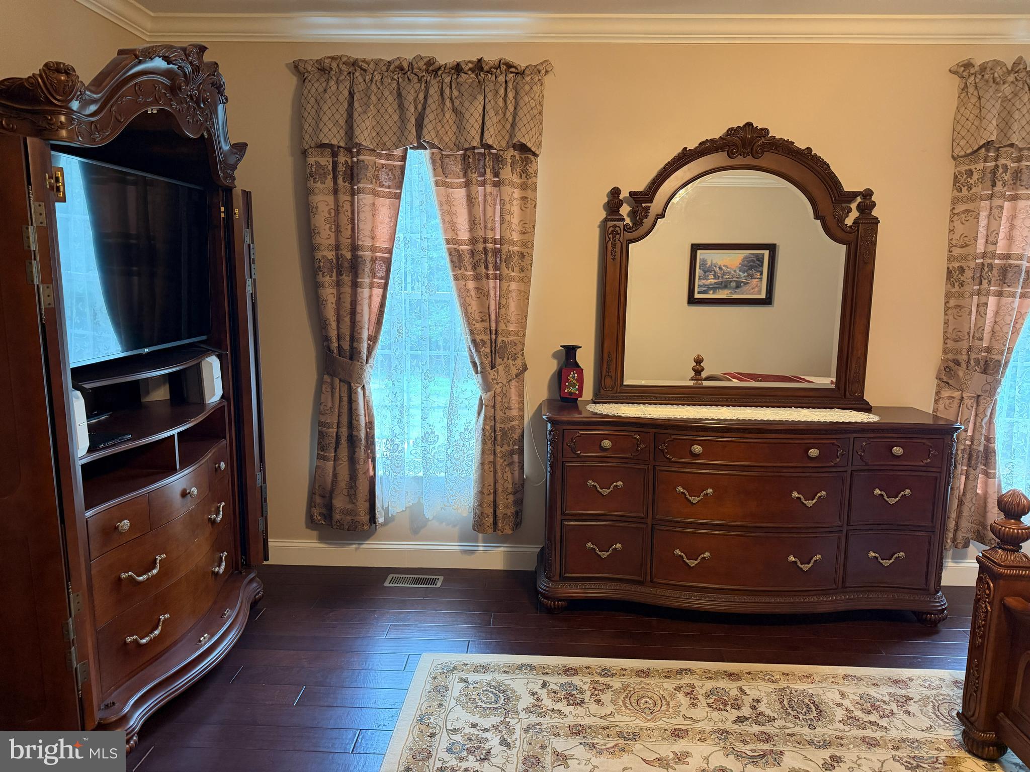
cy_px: 386
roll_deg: -0.5
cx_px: 515
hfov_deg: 71.6
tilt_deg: -8.3
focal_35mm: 24
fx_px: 714
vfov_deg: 56.8
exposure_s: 1/60
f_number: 1.78
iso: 500
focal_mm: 6.76
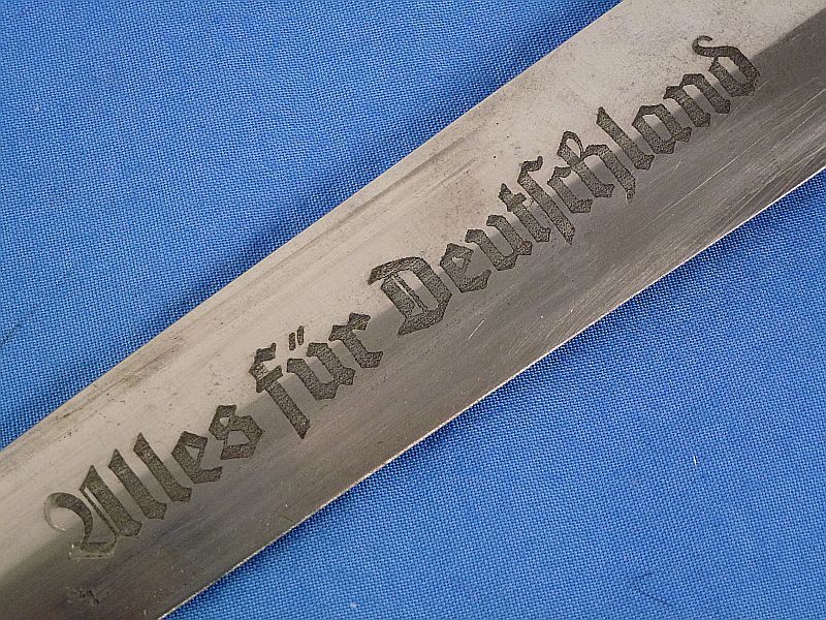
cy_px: 310
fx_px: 2291
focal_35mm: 96
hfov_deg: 20.4
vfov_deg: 15.4
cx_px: 413
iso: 400
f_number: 5
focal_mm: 17.3
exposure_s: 1/80
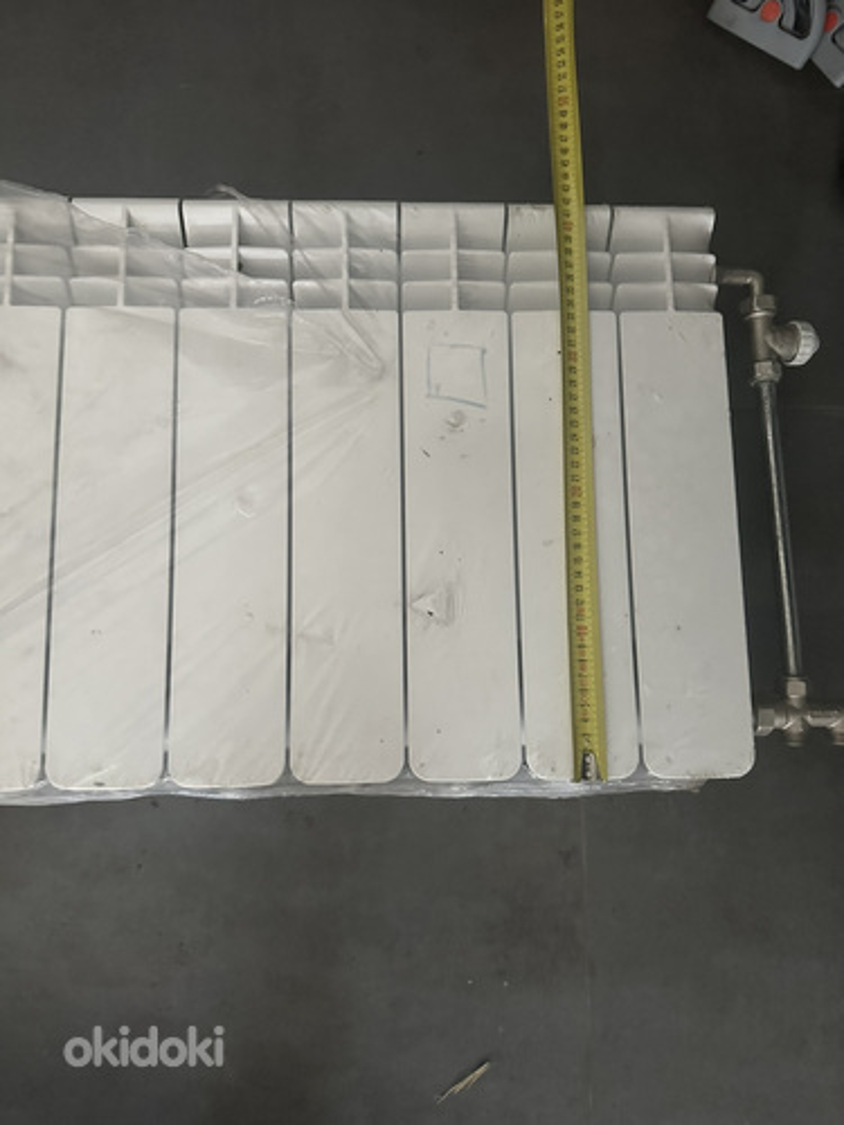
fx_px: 780
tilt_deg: -81.6
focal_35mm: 24
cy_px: 562
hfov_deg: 56.8
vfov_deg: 71.6
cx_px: 422
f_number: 1.78
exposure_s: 1/40
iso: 1000
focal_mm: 6.86
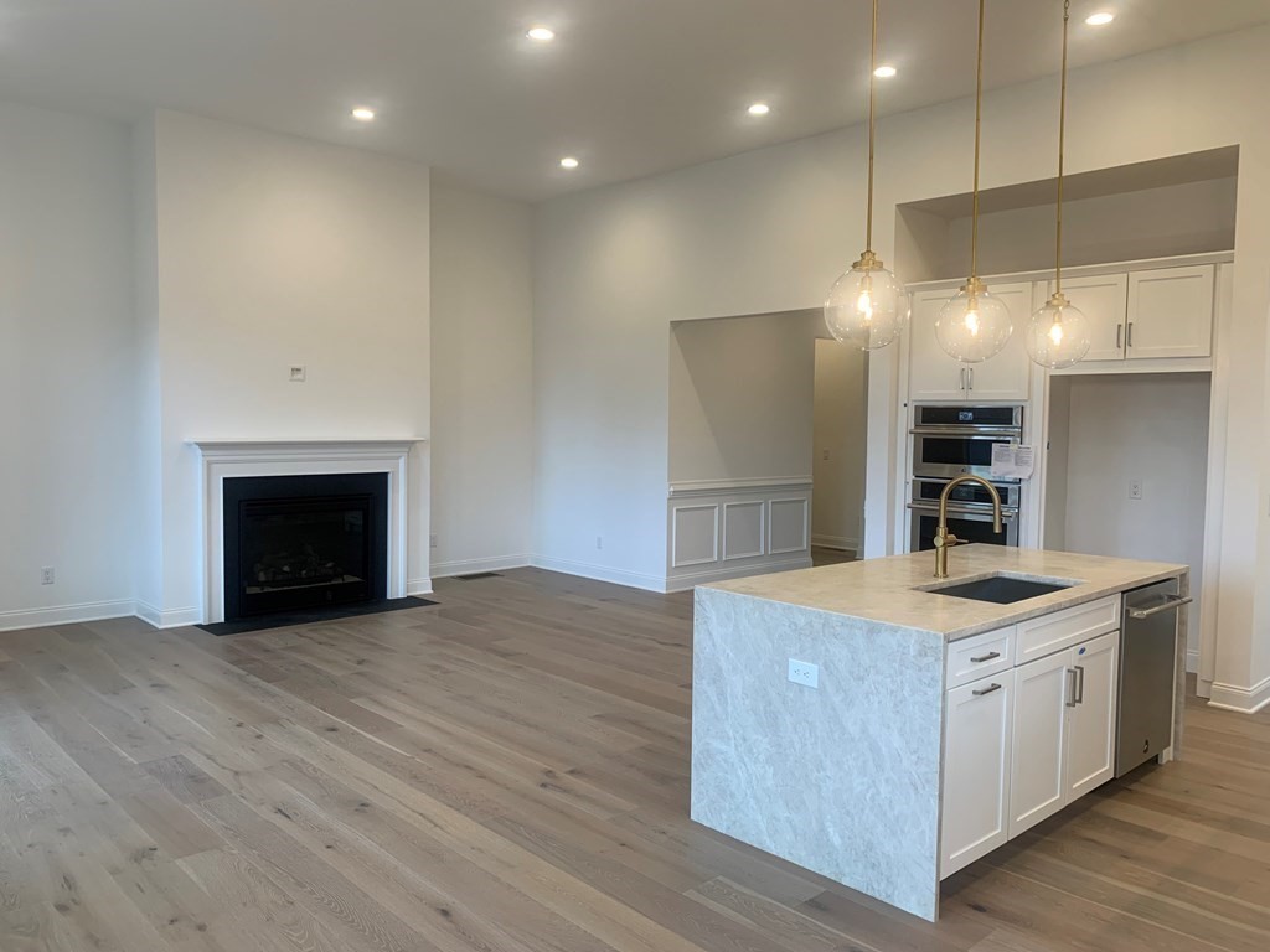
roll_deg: -1.5
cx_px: 635
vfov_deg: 53.1
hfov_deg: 67.3
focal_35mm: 26
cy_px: 476
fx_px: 954
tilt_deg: -2.6
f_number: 1.8
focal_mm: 4.25
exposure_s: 1/120
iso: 80
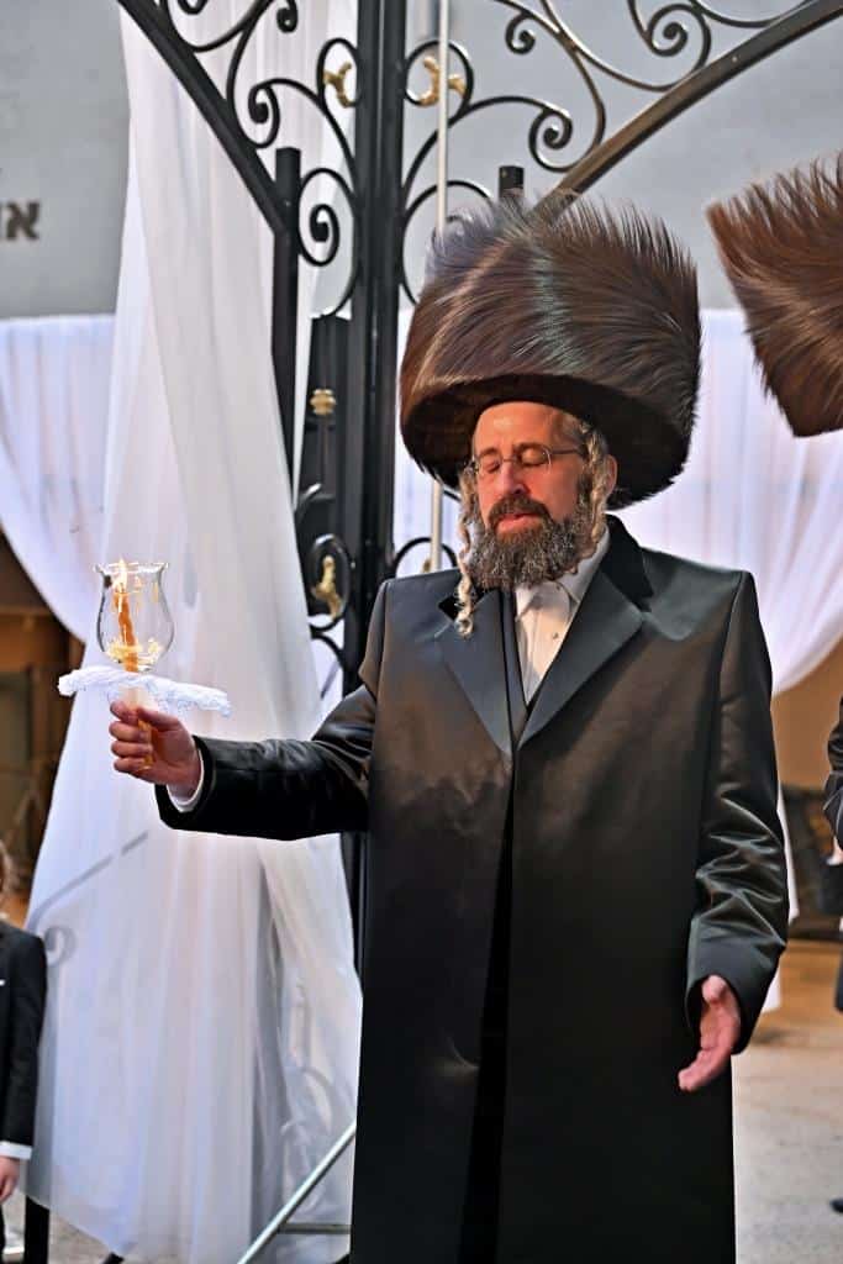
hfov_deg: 21.9
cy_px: 632
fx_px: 2177
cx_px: 422
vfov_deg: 32.4
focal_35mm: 62
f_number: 4
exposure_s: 1/200
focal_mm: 62
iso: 500
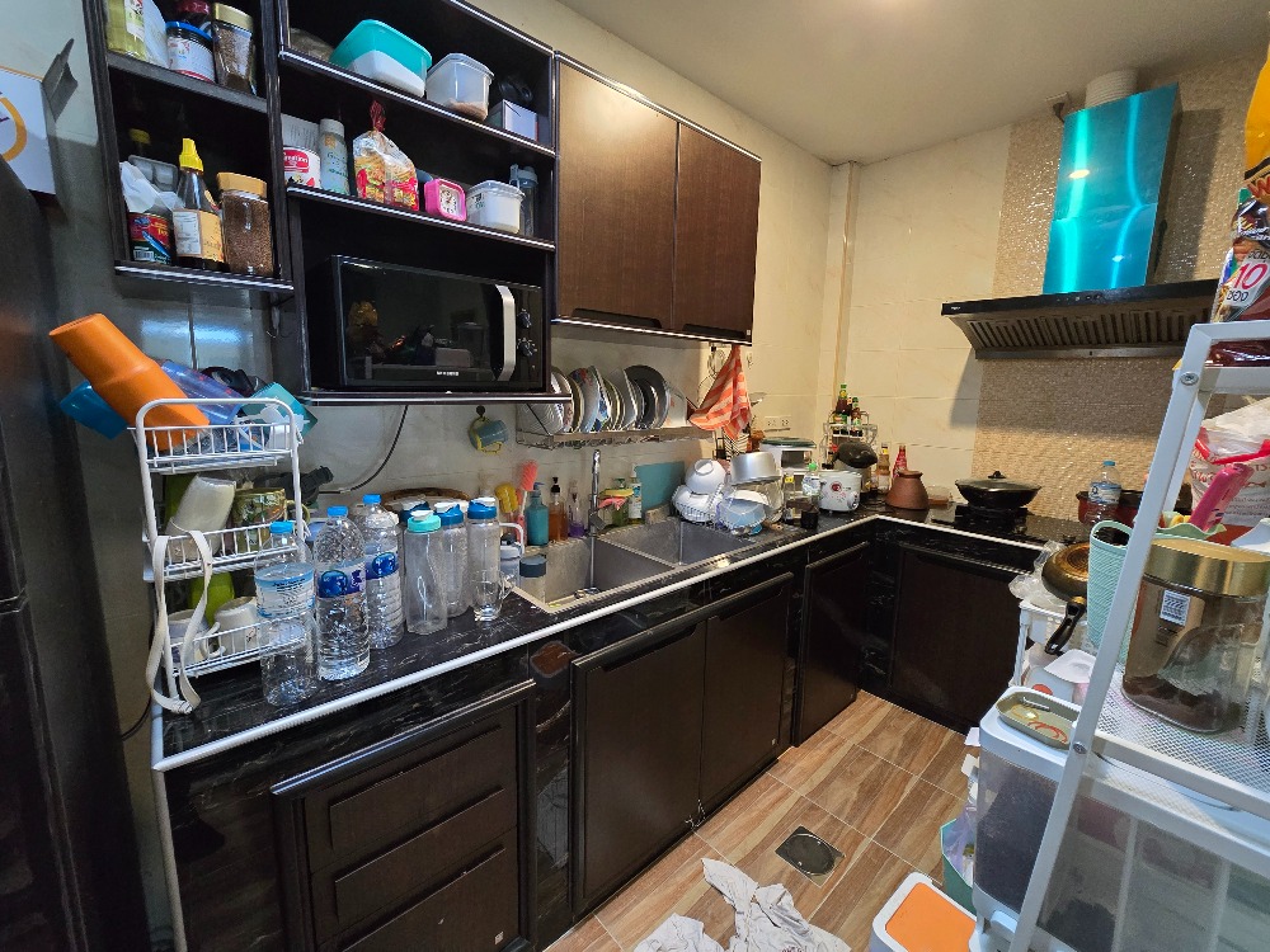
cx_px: 635
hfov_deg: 106.2
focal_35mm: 13
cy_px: 476
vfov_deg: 89.9
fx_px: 477
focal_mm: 2.2
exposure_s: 1/50
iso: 800
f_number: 2.2
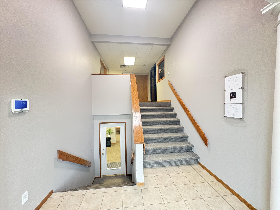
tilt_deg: -0.9
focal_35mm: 14
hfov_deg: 102.1
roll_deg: +1.0
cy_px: 105
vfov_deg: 85.7
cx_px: 140
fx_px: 113
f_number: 2.2
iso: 800
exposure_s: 1/40
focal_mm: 2.22
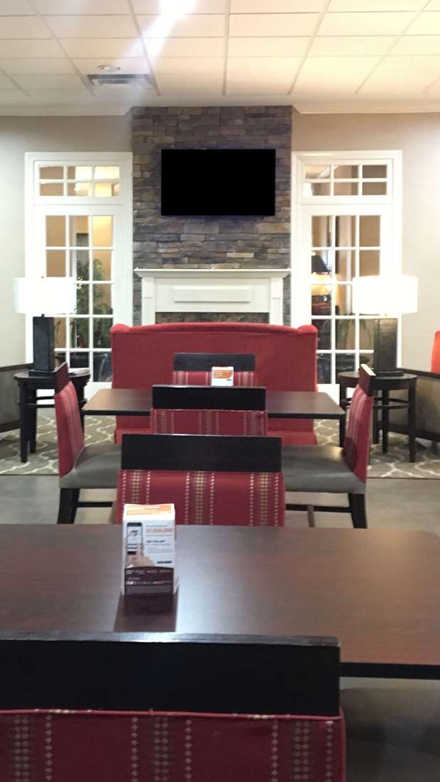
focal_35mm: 43
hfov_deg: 27.7
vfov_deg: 47.4
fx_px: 892
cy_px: 393
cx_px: 181
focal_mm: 4.15
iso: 400
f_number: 2.2
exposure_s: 1/15
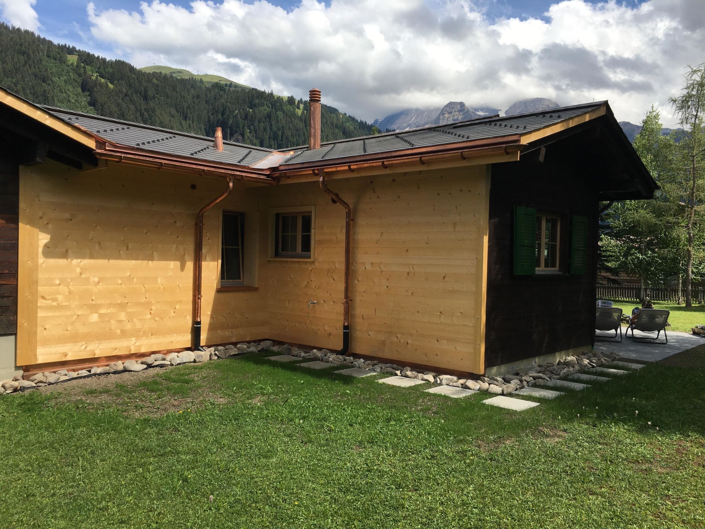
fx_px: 591
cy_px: 264
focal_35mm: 29
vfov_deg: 48.2
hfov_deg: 61.7
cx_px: 352
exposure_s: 1/1304
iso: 25
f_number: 2.2
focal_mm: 4.15
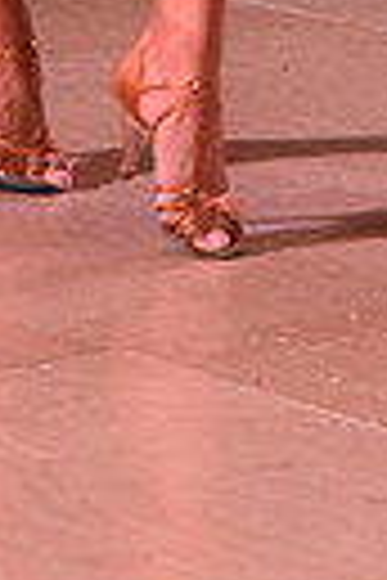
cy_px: -674
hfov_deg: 3.6
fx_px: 6159
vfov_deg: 5.3
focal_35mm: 382
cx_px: 425
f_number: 6.3
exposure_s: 1/320
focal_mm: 85
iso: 2500
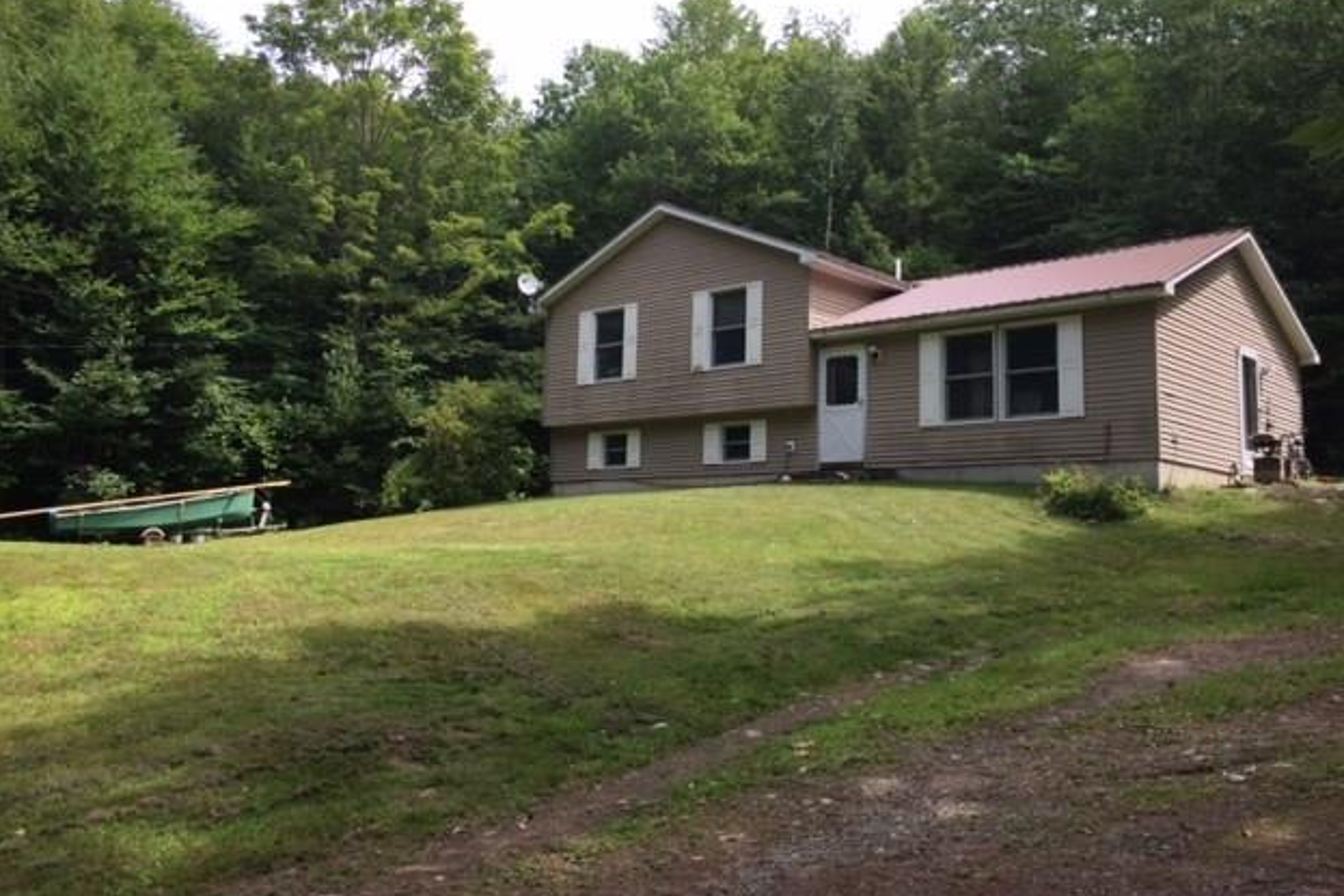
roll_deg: -1.9
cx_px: 688
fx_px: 1157
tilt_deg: +9.3
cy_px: 384
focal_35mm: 31
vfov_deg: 42.2
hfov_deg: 60.3
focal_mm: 4.15
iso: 32
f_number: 2.2
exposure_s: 1/855
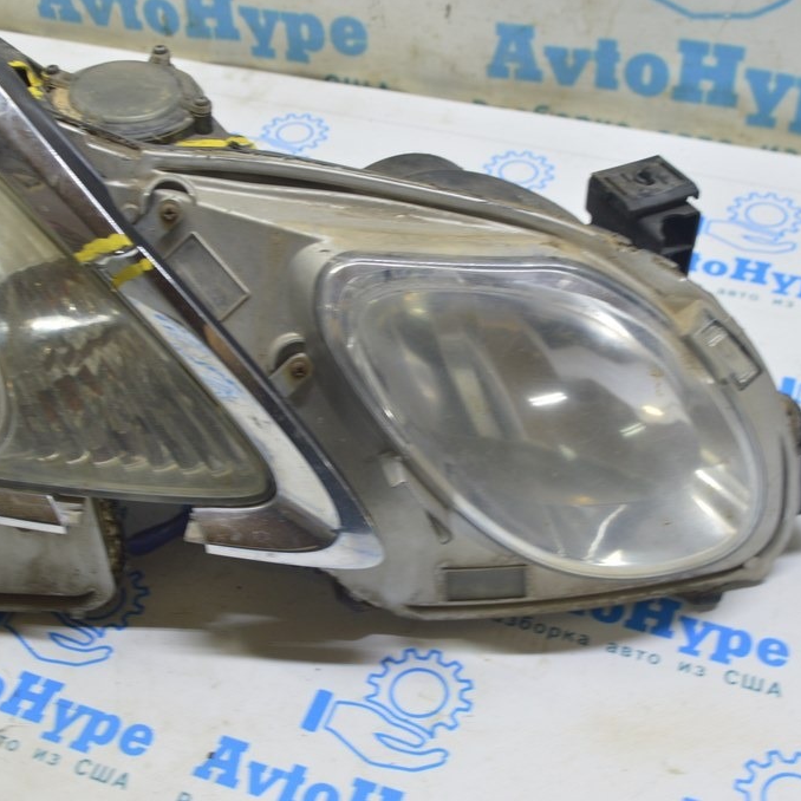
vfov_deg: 34.0
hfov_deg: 34.0
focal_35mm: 50
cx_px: 353
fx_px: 1309
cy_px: 400
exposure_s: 1/20
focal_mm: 26
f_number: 5.6
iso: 400
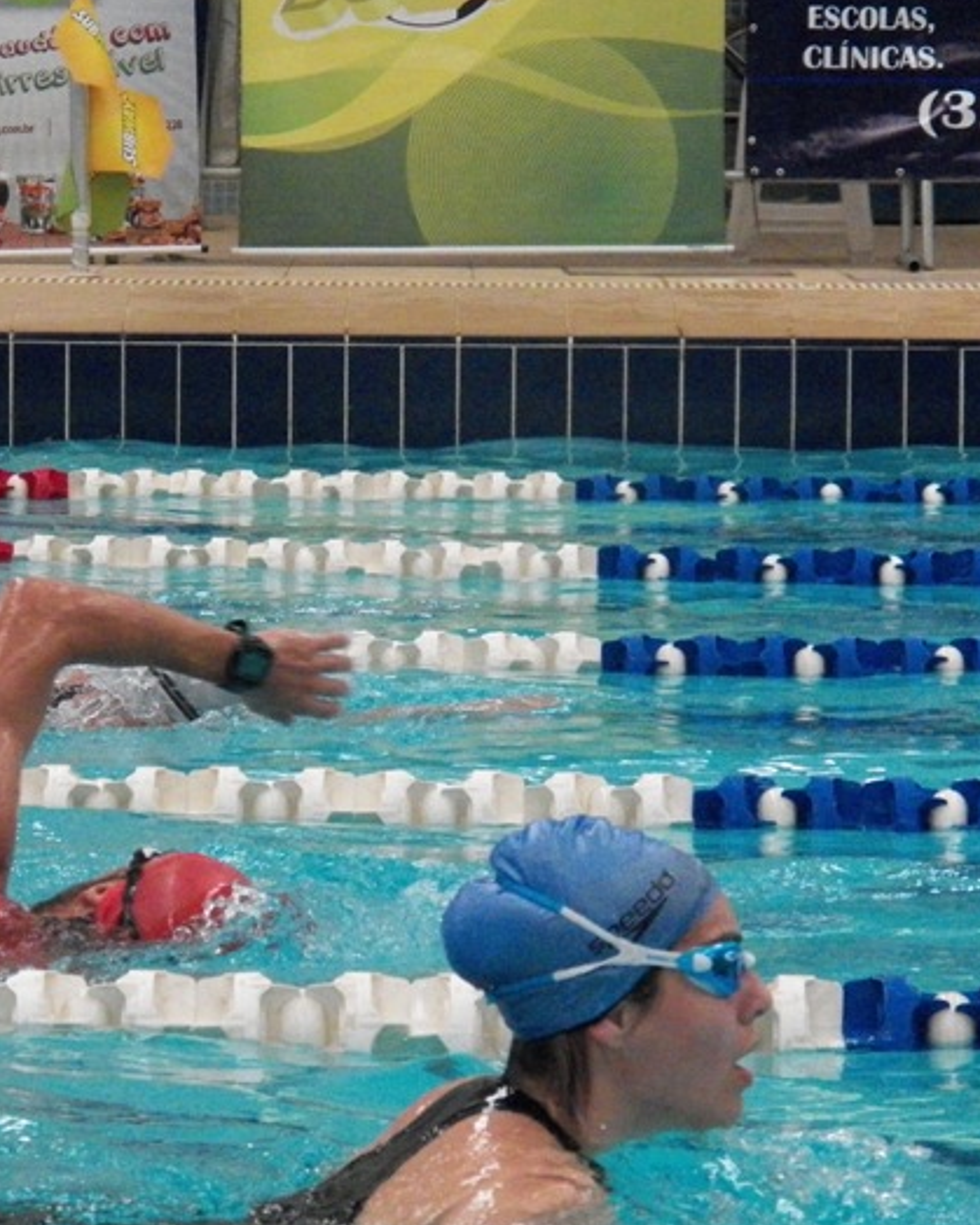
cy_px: 535
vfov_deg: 9.2
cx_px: 370
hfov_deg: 7.4
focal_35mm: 210
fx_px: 7616
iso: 1600
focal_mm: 25.4
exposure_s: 1/500
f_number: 4
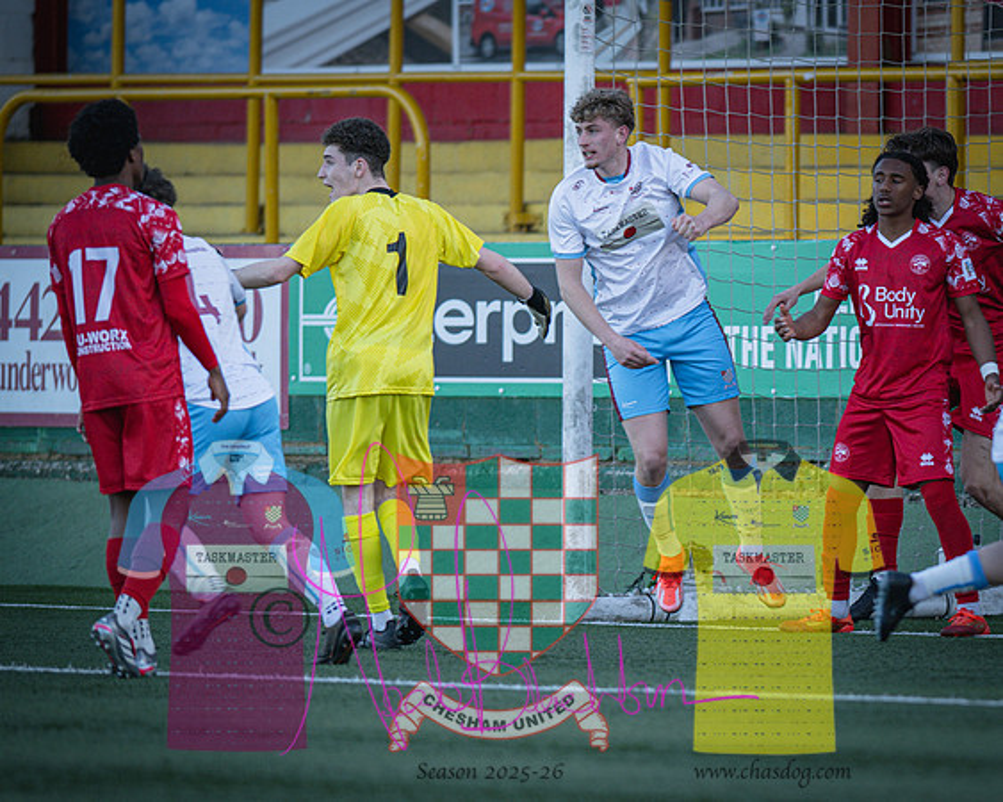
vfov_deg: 3.2
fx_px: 14375
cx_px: 863
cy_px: 532
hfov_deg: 4.0
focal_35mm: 484
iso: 400
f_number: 2.8
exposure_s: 1/500
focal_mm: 300
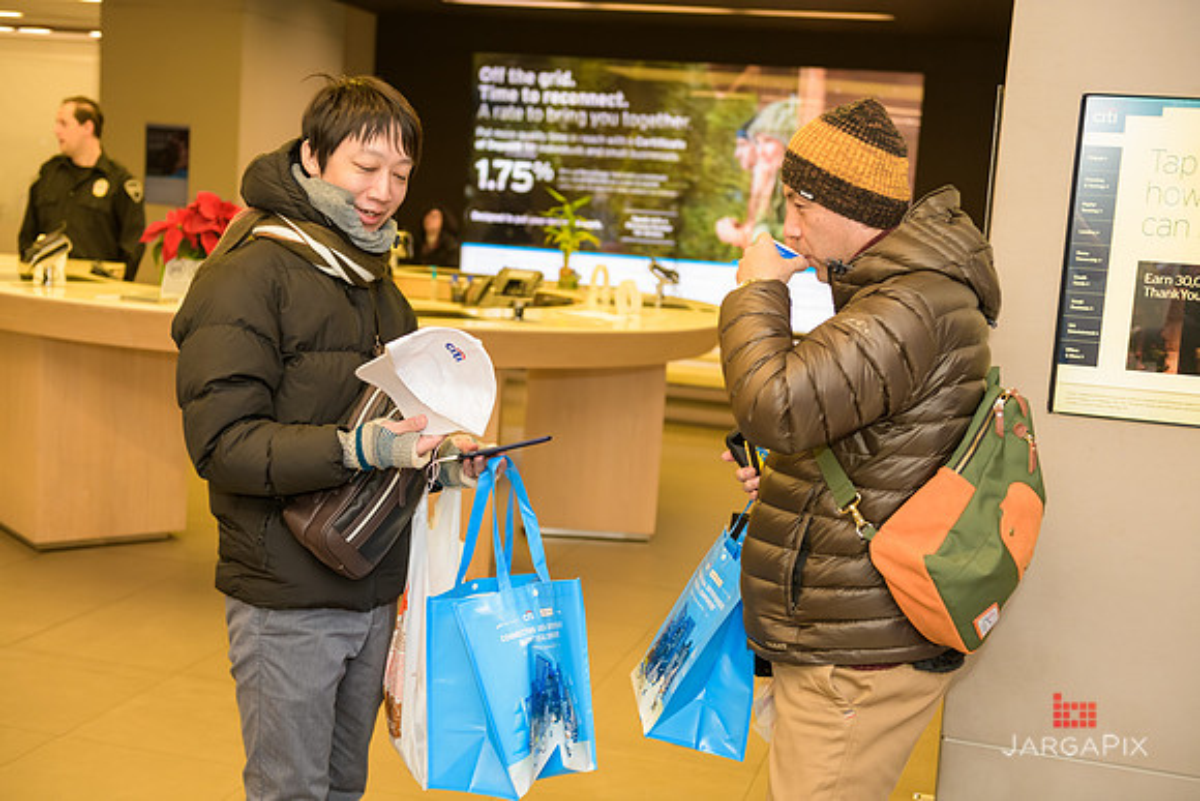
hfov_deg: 41.1
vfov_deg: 28.1
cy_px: 400
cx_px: 600
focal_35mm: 48
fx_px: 1600
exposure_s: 1/80
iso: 800
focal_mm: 48
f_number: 3.2
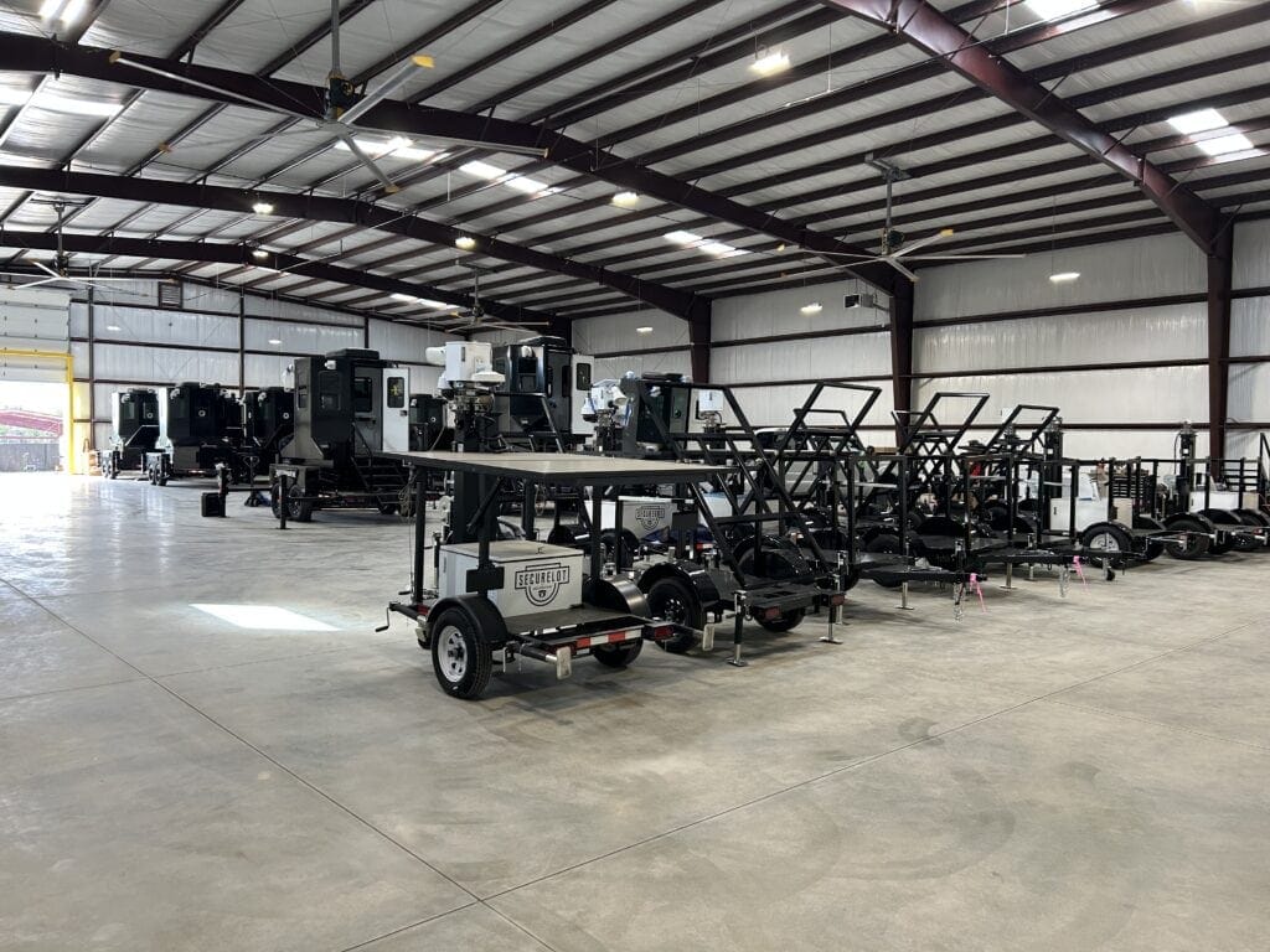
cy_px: 476
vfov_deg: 53.1
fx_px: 954
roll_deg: +0.0
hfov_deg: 67.3
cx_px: 635
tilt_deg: -3.1
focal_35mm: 26
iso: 100
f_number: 1.5
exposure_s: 1/121
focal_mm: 5.7
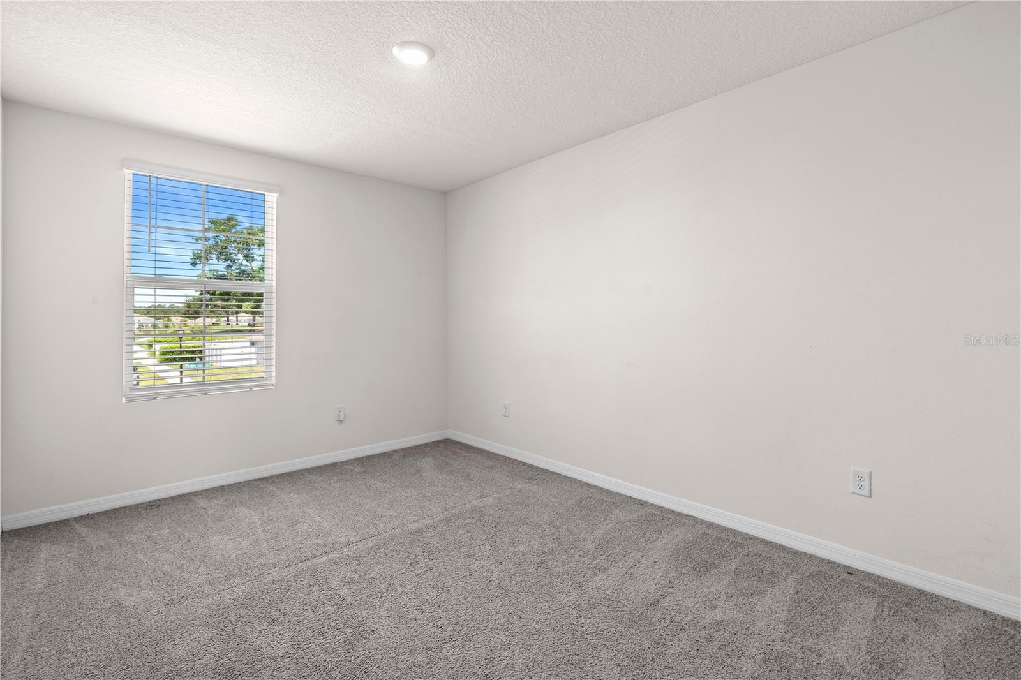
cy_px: 340
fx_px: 454
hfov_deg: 96.7
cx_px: 510
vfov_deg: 73.7
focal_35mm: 16
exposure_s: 1
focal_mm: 16
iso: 200
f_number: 8
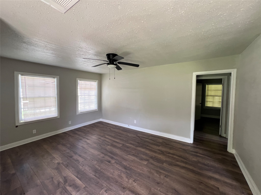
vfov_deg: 89.9
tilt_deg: -2.2
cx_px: 130
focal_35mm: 13
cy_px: 98
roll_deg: +0.0
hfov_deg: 106.2
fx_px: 98
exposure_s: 1/99
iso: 125
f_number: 1.8
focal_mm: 1.57
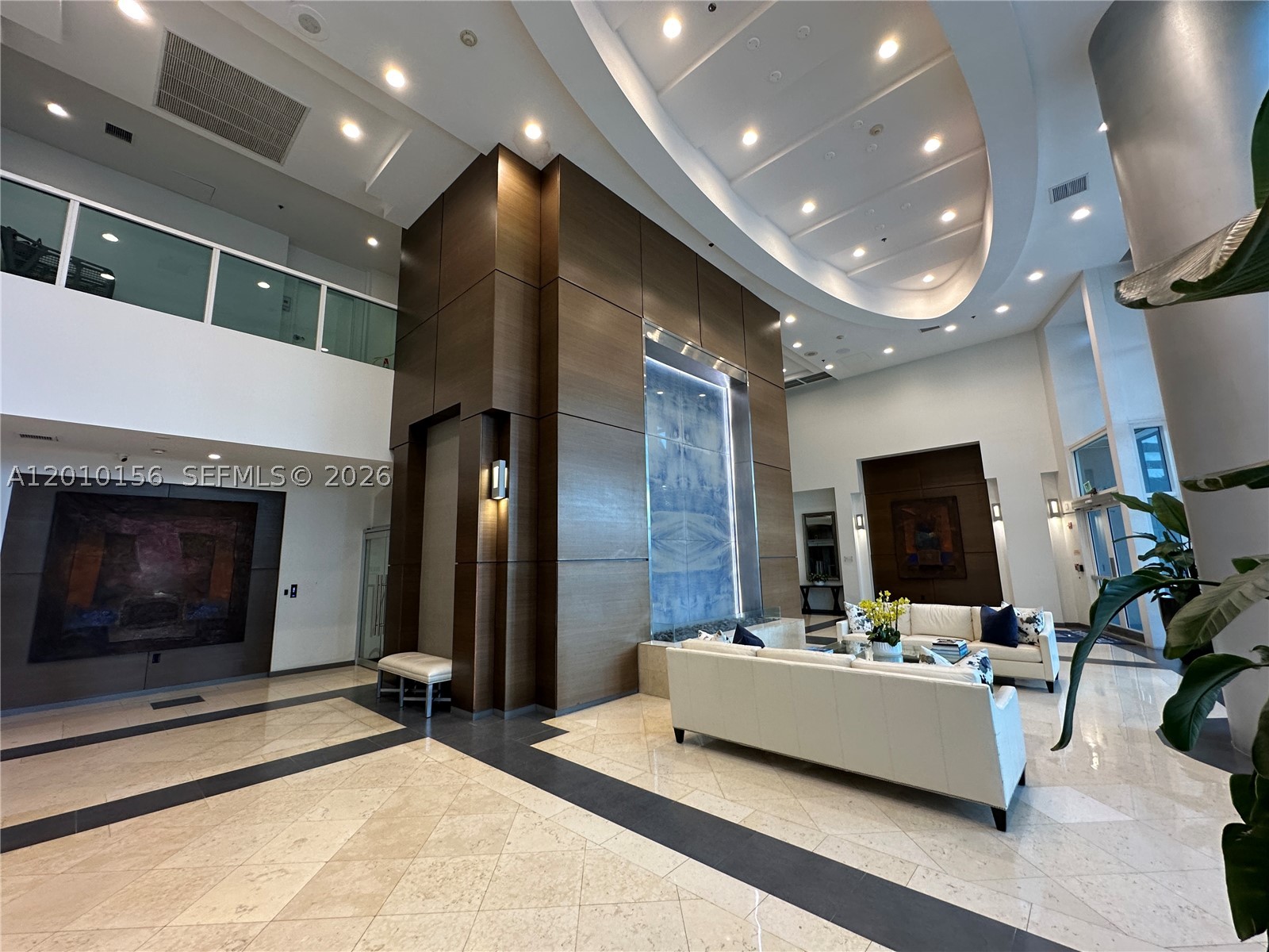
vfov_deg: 85.7
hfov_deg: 102.1
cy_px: 476
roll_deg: +0.6
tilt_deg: +10.3
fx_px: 513
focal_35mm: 14
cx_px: 634
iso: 160
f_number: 2.2
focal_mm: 2.22
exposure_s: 1/120
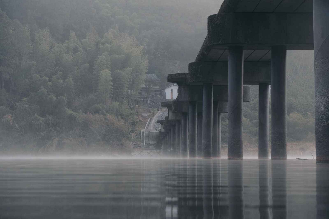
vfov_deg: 16.4
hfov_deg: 24.5
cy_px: 110
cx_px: 164
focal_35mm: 83
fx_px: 758
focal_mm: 55
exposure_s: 1/400
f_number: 5
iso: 1250
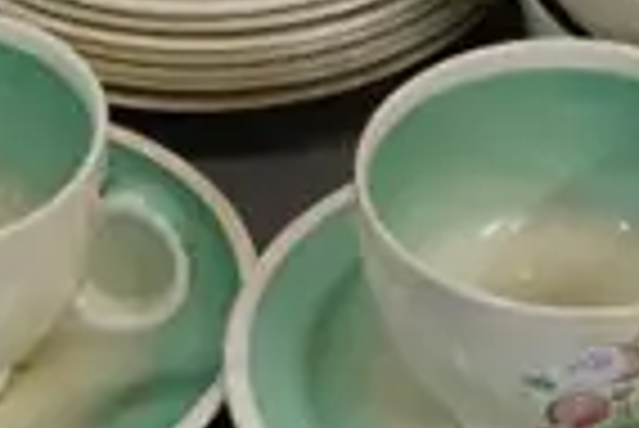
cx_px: 540
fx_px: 3465
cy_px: -518
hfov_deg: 10.5
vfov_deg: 6.8
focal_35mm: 195
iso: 1600
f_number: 5.6
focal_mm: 13
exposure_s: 1/125
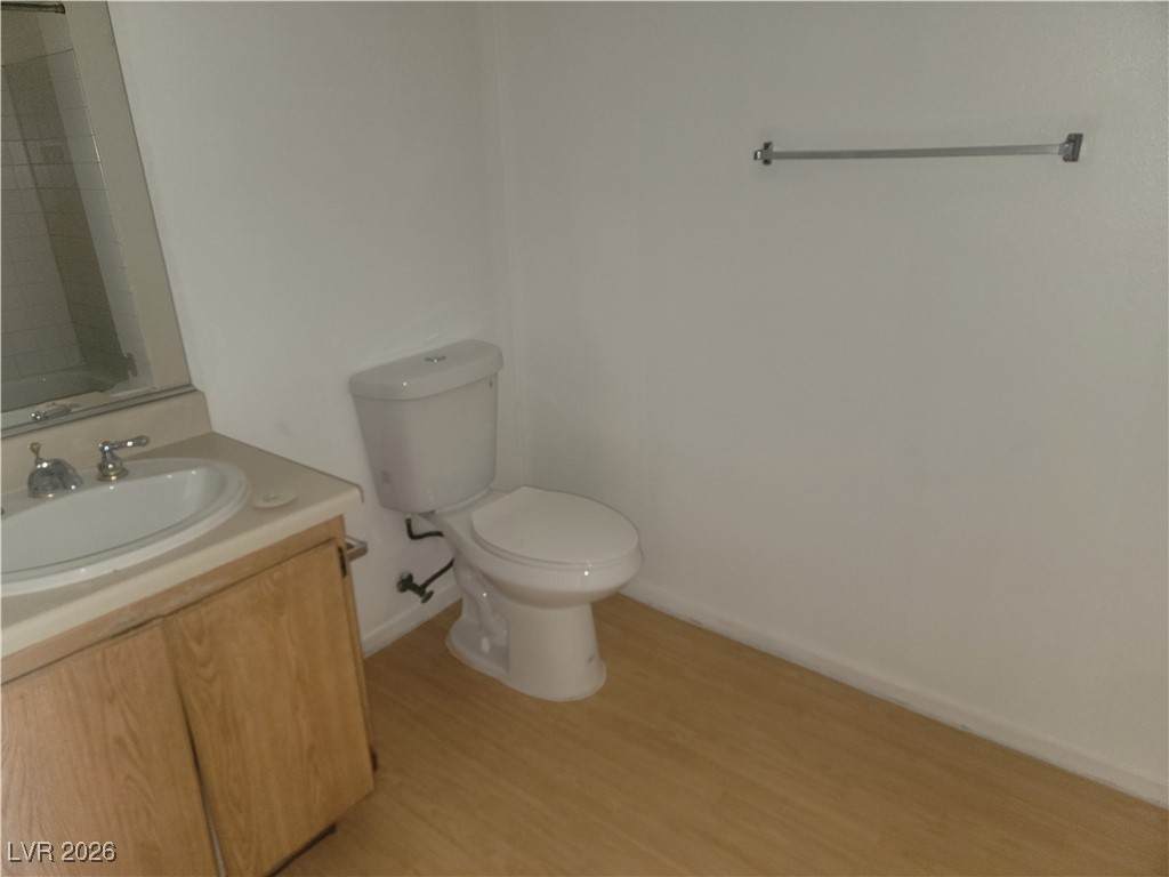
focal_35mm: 24
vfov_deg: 56.8
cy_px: 438
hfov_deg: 71.6
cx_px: 584
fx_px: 810
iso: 100
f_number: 1.8
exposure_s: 1/24
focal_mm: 6.7
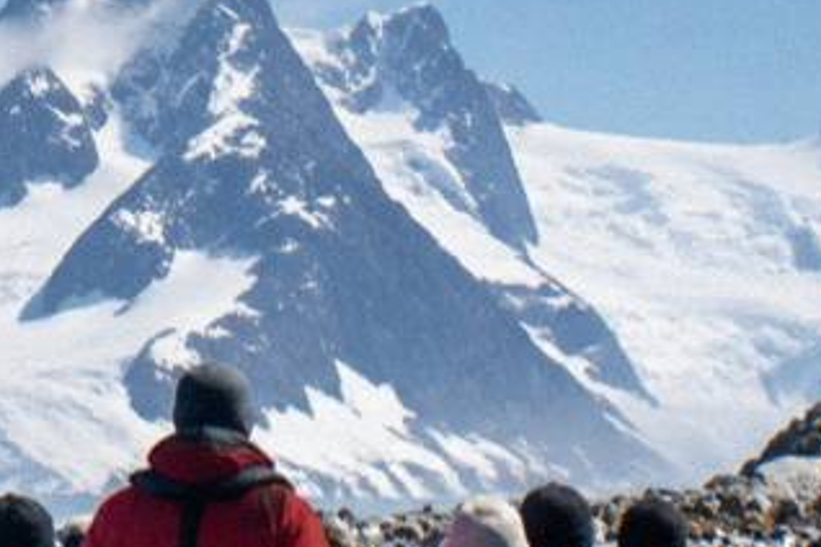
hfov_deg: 18.1
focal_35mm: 110
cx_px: 826
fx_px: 2508
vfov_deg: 12.2
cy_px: 619
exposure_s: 1/1250
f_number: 4.5
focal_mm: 35
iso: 500
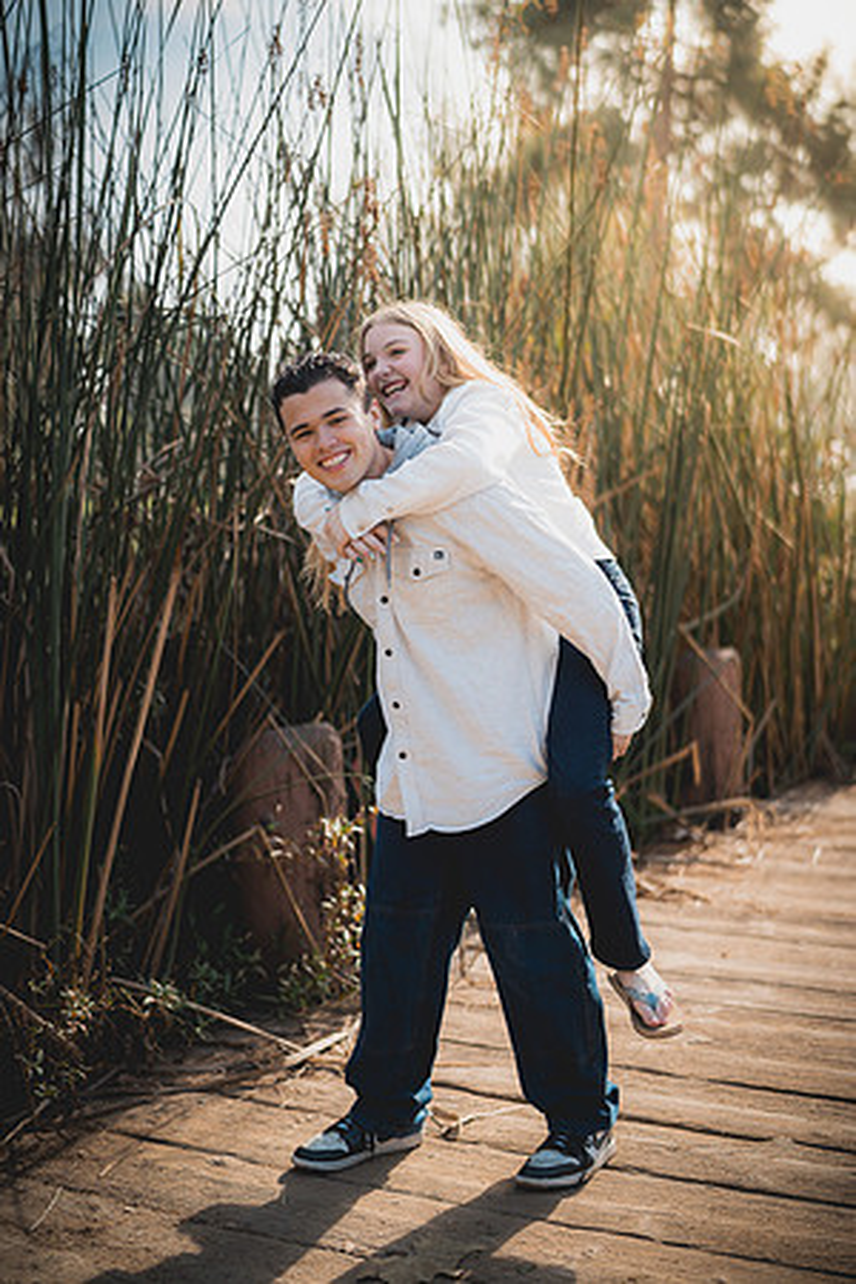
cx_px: 428
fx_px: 1783
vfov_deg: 39.6
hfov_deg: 27.0
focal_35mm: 50
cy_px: 642
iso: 250
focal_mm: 50
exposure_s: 1/4000
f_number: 1.4
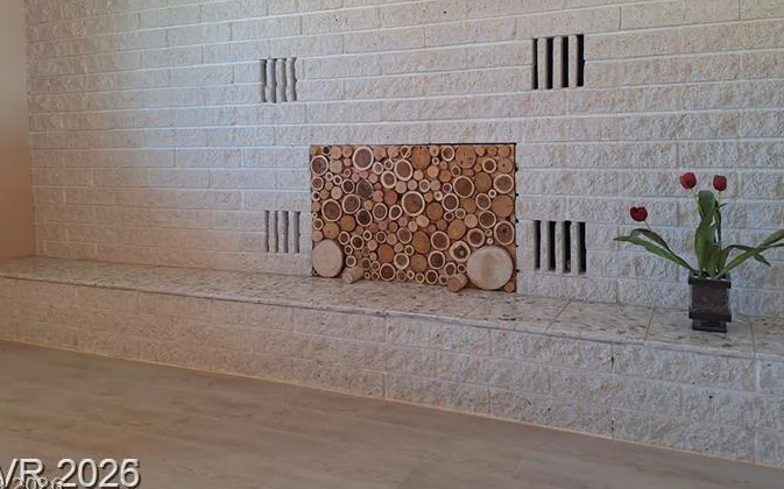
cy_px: 151
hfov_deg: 64.5
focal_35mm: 29
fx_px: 619
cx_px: 430
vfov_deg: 42.3
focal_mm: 5.54
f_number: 1.8
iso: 200
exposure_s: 1/40
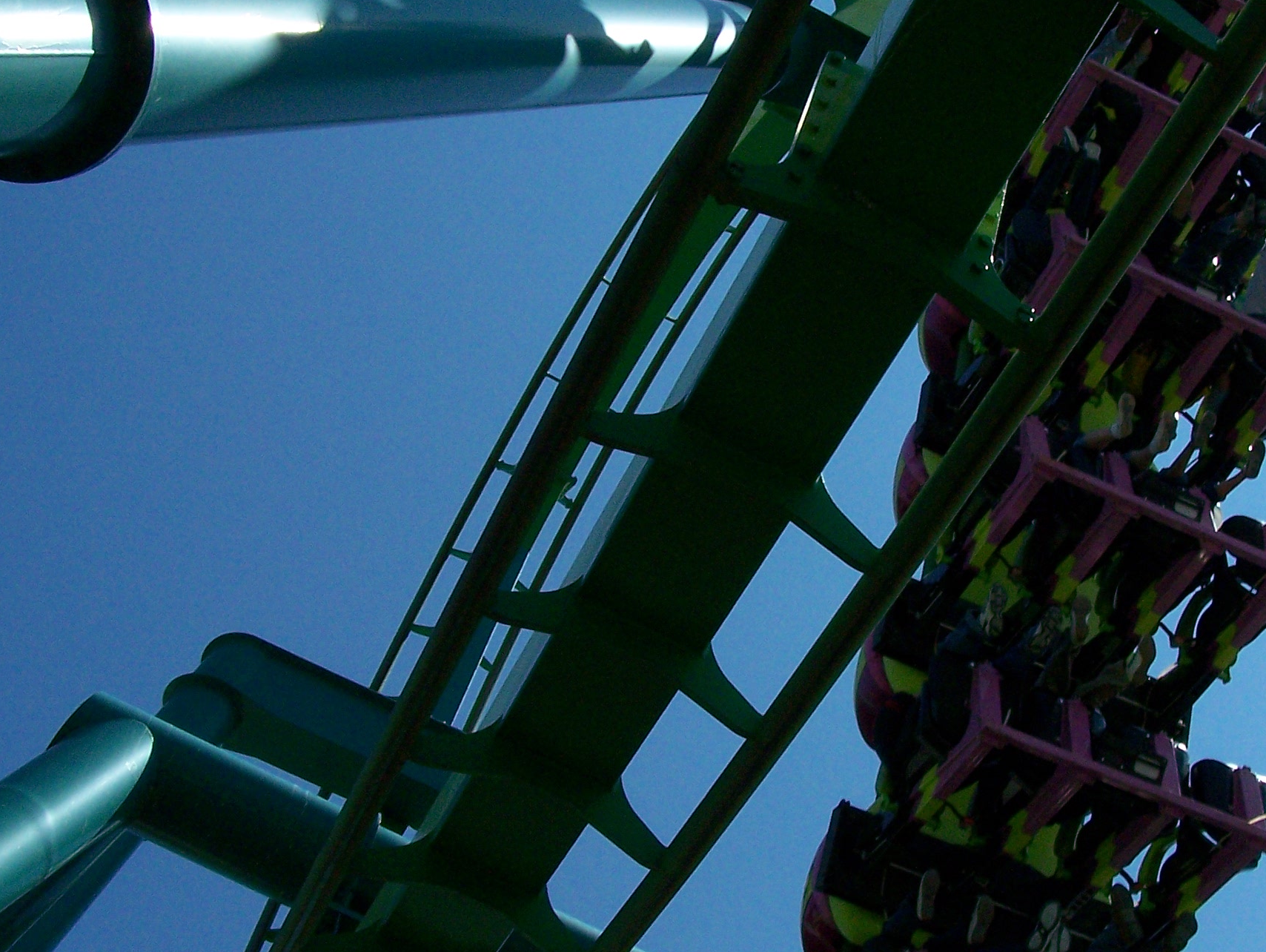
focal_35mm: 63
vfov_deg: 23.3
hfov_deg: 30.6
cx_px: 763
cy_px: 546
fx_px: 2306
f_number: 5.6
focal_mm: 6.3
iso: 160
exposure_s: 1/1600
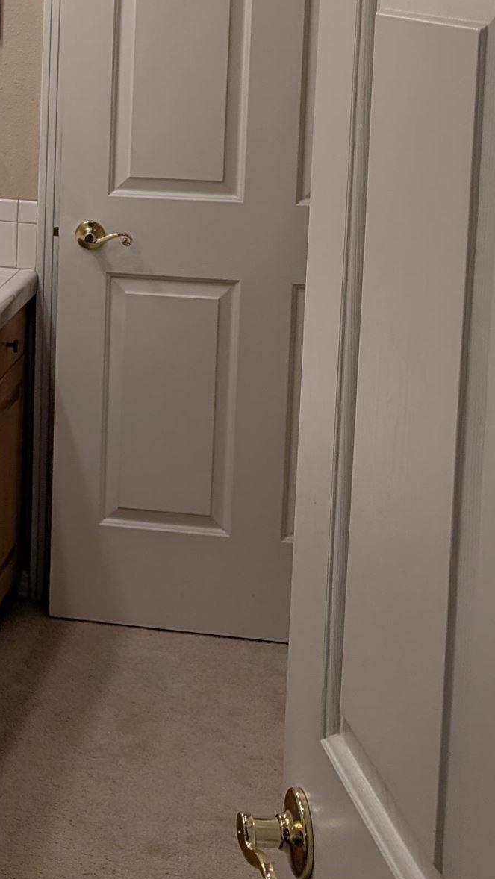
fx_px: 1586
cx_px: -274
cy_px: 124
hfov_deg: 16.1
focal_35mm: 68
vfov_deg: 29.9
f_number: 1.68
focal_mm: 6.9
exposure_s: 1/120
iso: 19
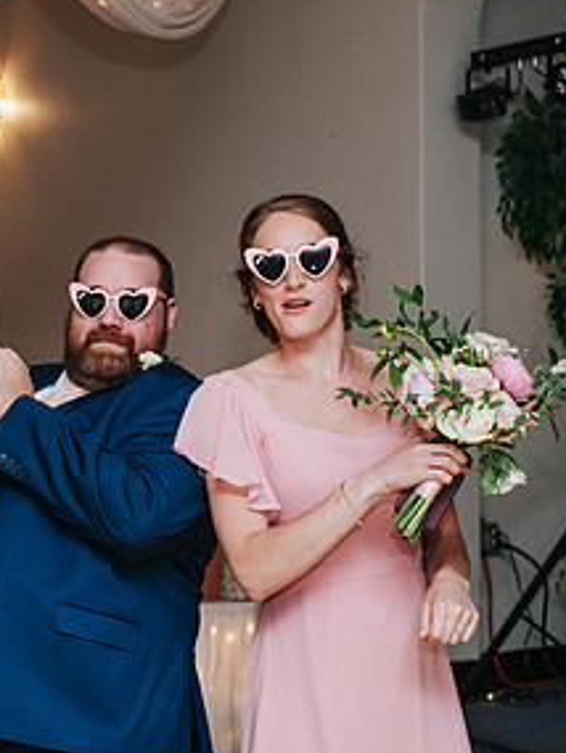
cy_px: 476
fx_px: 1743
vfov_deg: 24.3
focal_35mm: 80
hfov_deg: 17.9
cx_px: -31
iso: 1000
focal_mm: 35
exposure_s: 1/200
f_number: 3.2
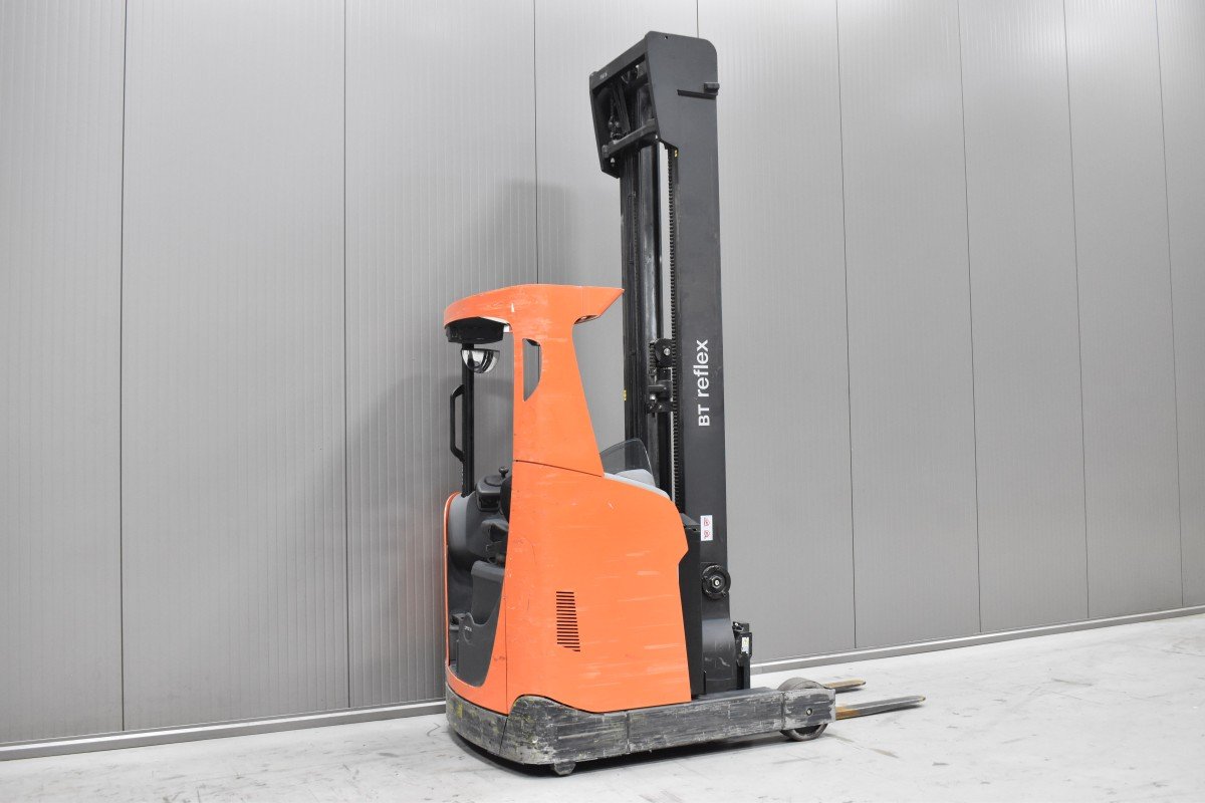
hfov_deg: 55.1
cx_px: 602
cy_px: 402
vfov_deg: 38.4
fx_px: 1155
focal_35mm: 34
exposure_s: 1/25
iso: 1600
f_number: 5
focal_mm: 23
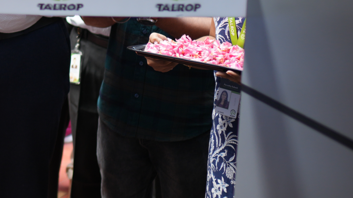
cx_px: -63
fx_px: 889
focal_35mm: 95
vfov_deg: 12.3
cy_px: -65
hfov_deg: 21.0
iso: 160
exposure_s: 1/100
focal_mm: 24
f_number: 2
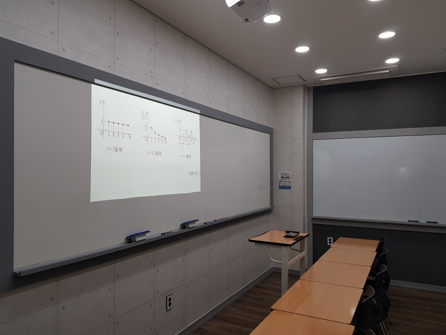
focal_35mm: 26
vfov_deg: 53.1
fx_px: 335
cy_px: 168
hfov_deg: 67.3
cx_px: 223
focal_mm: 4.3
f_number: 1.7
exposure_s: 1/60
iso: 64
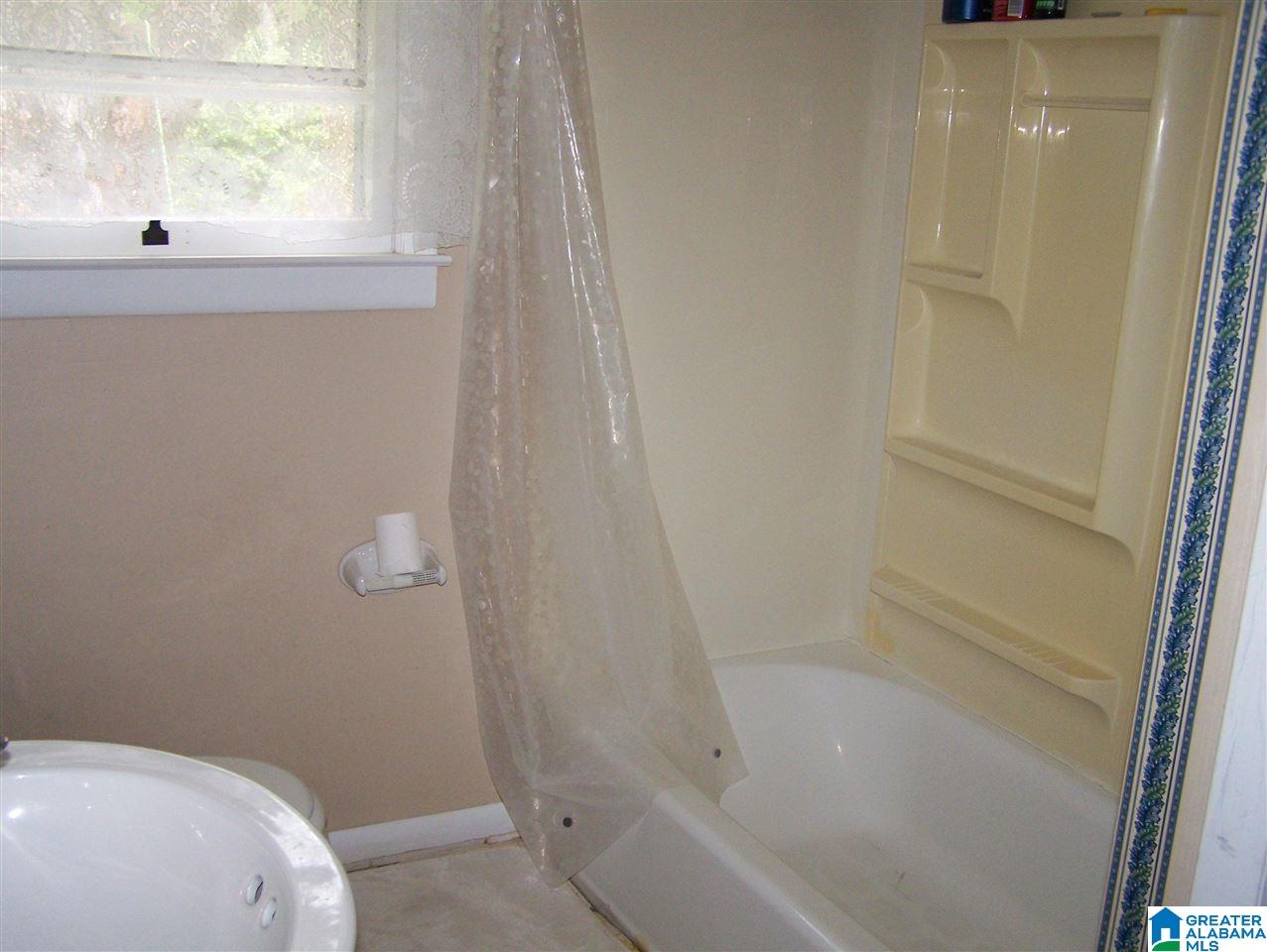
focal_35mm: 38
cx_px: 634
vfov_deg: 37.8
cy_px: 476
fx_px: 1392
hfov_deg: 48.9
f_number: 2.8
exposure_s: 1/60
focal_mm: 6.3
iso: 160
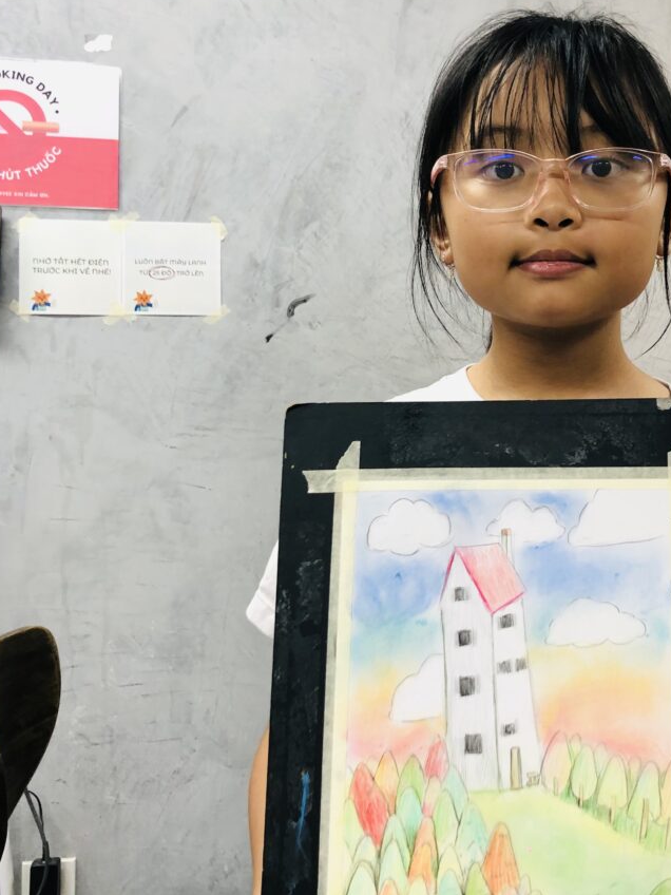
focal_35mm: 44
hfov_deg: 32.1
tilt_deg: +1.5
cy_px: 418
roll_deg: -0.8
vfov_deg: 42.9
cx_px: 519
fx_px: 1137
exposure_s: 1/33
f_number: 1.8
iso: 32
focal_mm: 4
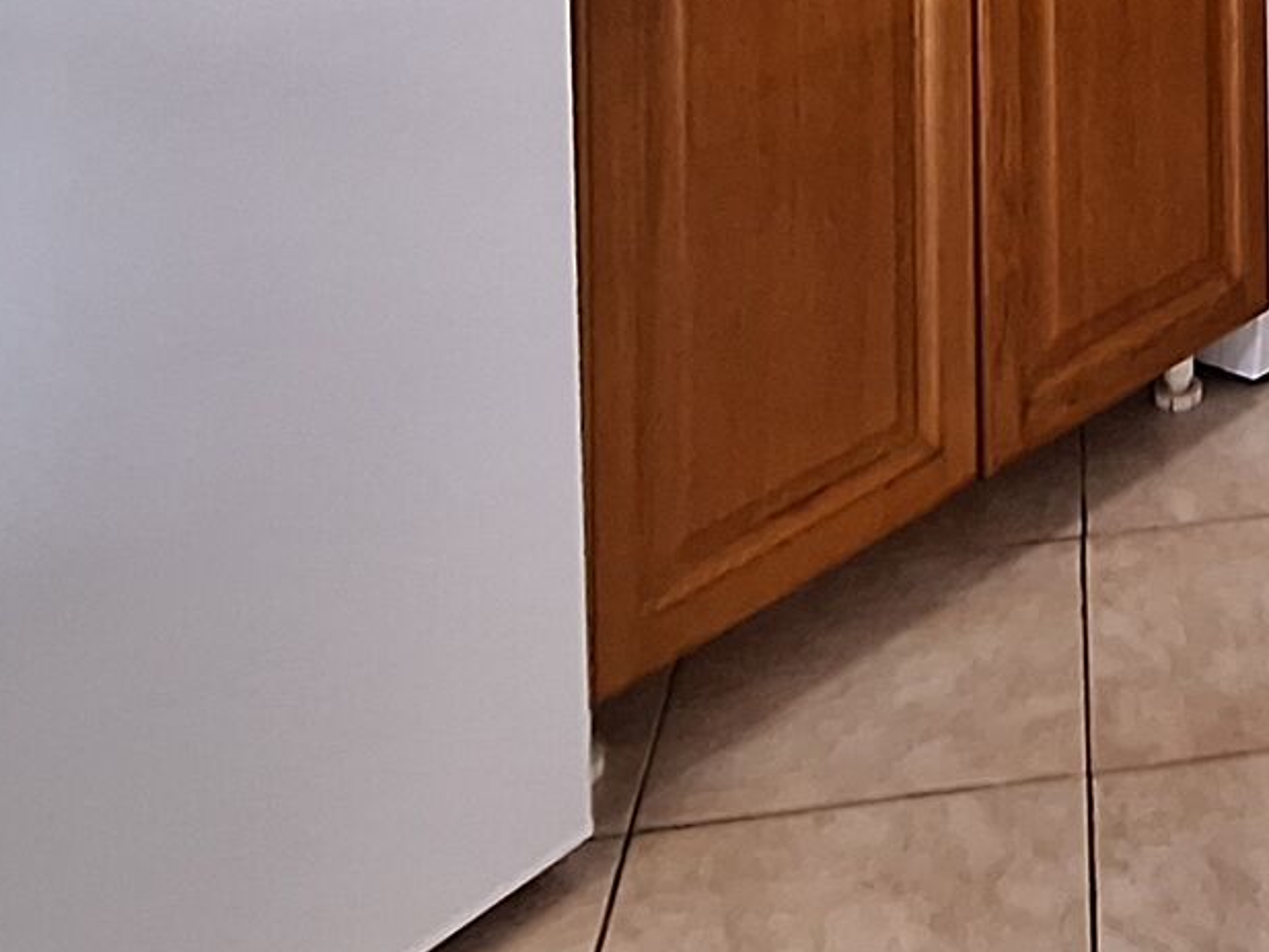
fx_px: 2163
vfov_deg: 18.8
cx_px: 1516
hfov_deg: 28.5
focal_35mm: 59
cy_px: -783
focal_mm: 1.74
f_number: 2.2
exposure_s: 1/25
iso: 200
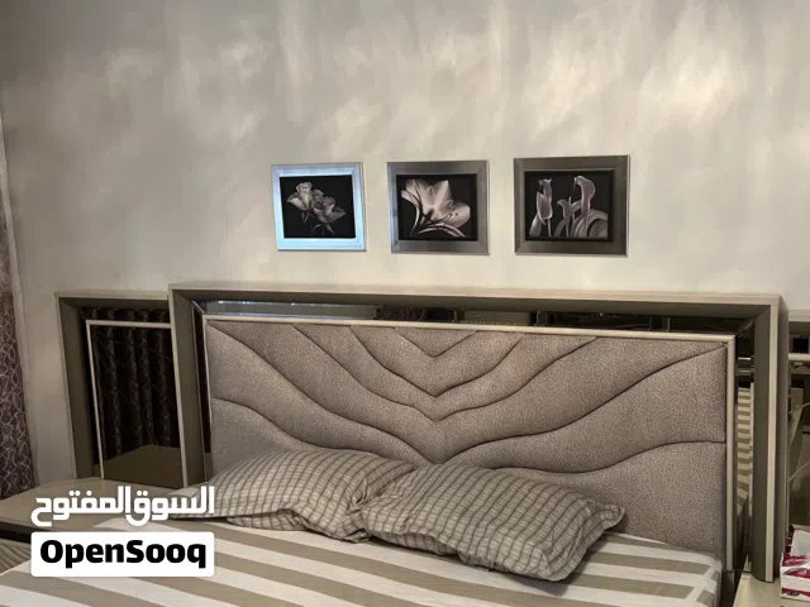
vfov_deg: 53.1
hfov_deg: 67.3
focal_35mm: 26
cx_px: 405
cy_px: 304
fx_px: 608
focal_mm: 5.7
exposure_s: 1/50
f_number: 1.5
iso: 250
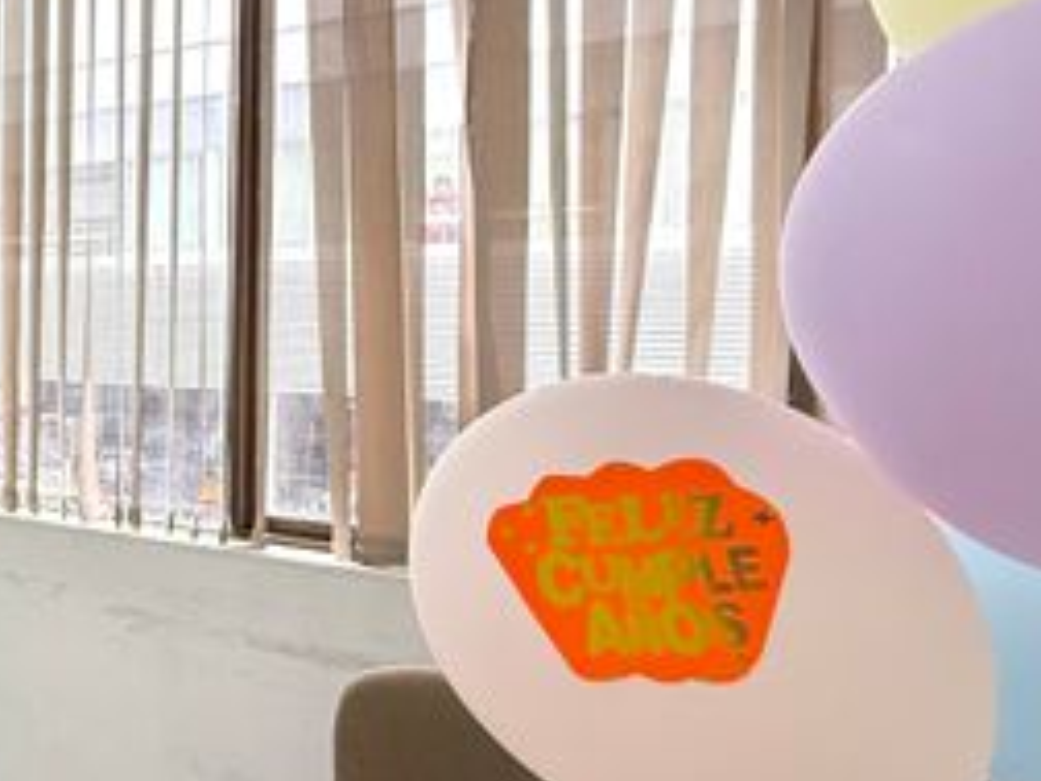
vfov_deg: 38.6
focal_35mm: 37
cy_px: 331
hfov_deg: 37.7
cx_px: -209
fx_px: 1113
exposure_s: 1/120
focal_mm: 2.22
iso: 400
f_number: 2.2
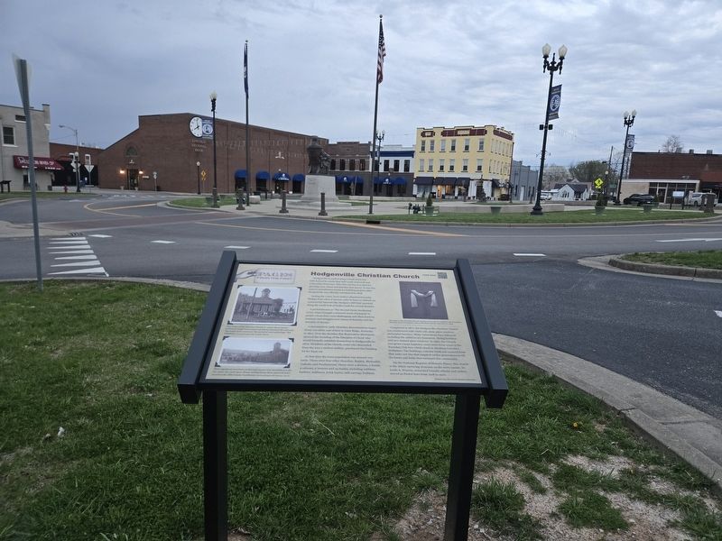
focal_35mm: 23
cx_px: 361
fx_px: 480
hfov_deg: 73.9
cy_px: 270
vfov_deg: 58.9
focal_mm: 5.4
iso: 320
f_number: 1.8
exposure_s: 1/120
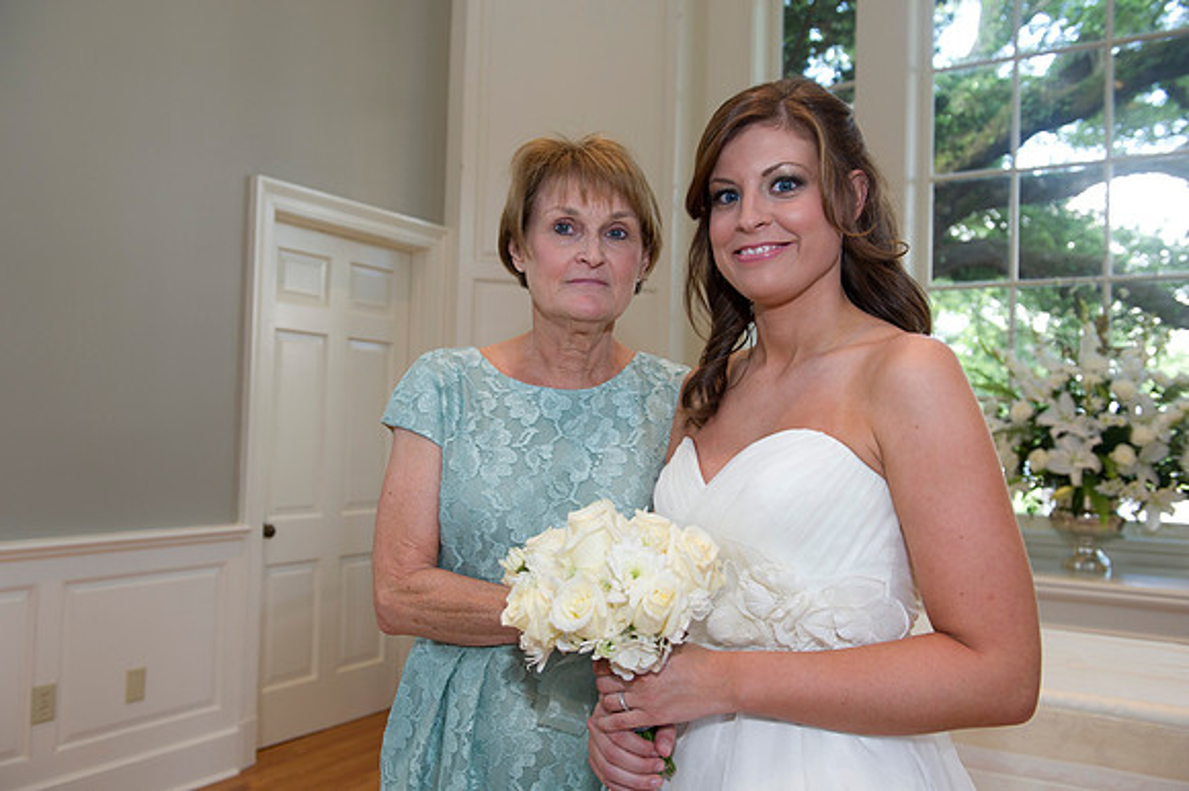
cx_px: 594
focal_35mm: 32
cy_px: 396
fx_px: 1056
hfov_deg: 58.7
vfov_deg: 41.1
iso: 800
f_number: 5
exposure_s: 1/125
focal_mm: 32
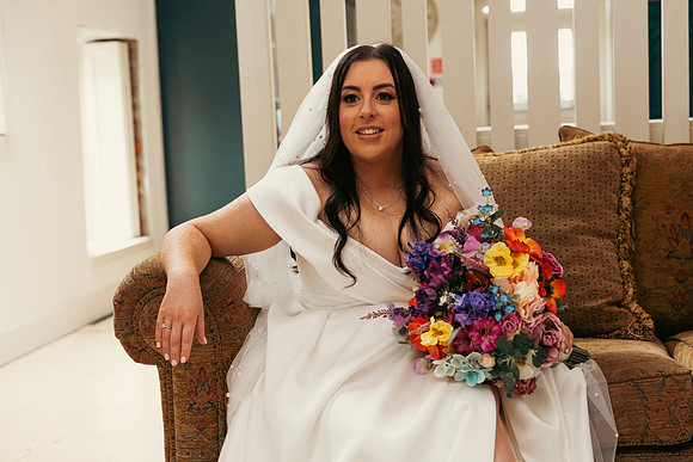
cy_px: 231
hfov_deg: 37.5
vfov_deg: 25.5
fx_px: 1020
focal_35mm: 53
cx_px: 346
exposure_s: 1/200
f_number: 3.5
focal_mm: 53
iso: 1250
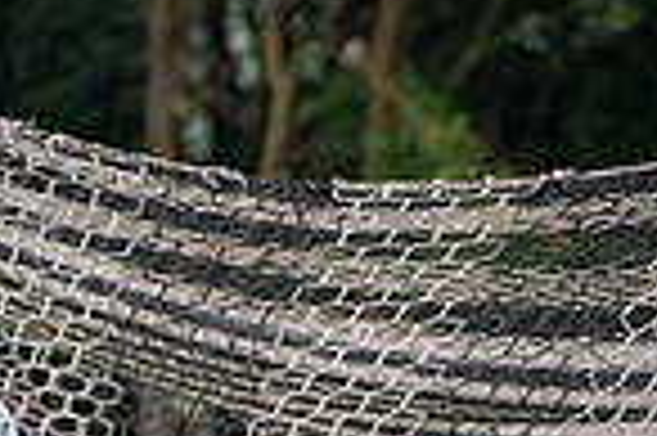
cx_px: -473
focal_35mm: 854
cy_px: 724
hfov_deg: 2.4
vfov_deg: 1.6
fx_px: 15568
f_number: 5.6
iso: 1600
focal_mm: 200
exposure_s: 1/1600
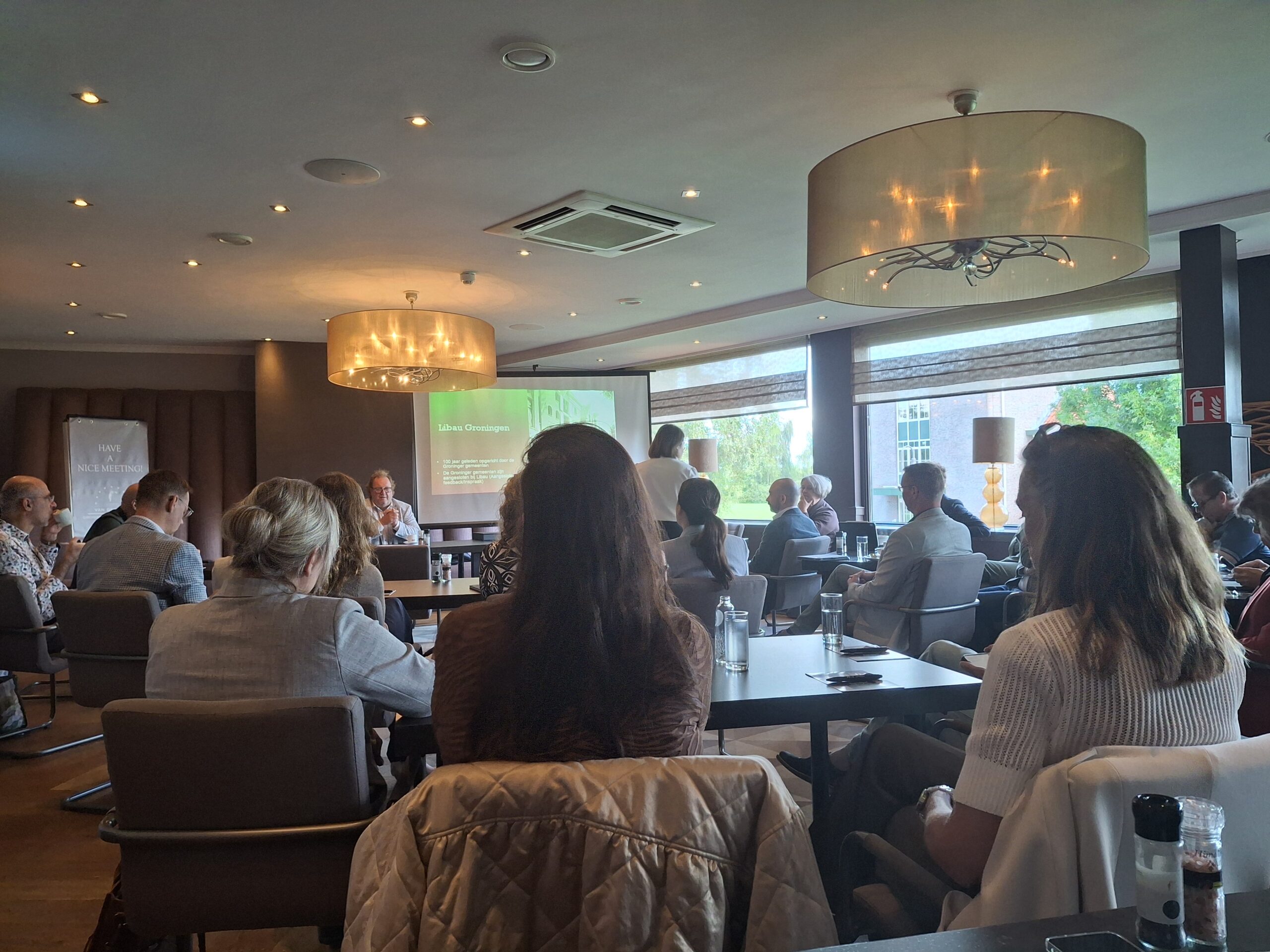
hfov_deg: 69.4
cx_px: 635
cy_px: 476
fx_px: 917
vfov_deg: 54.9
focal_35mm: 25
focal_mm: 4.69
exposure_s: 1/100
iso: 160
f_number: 1.8
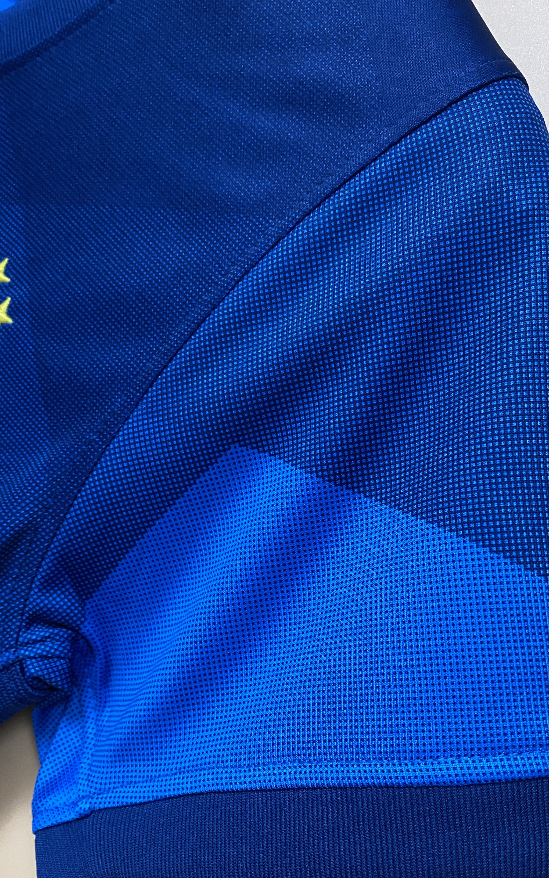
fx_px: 814
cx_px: 320
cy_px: 505
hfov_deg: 37.2
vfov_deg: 56.5
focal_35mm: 34
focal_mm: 4.25
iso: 500
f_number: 1.8
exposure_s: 1/50
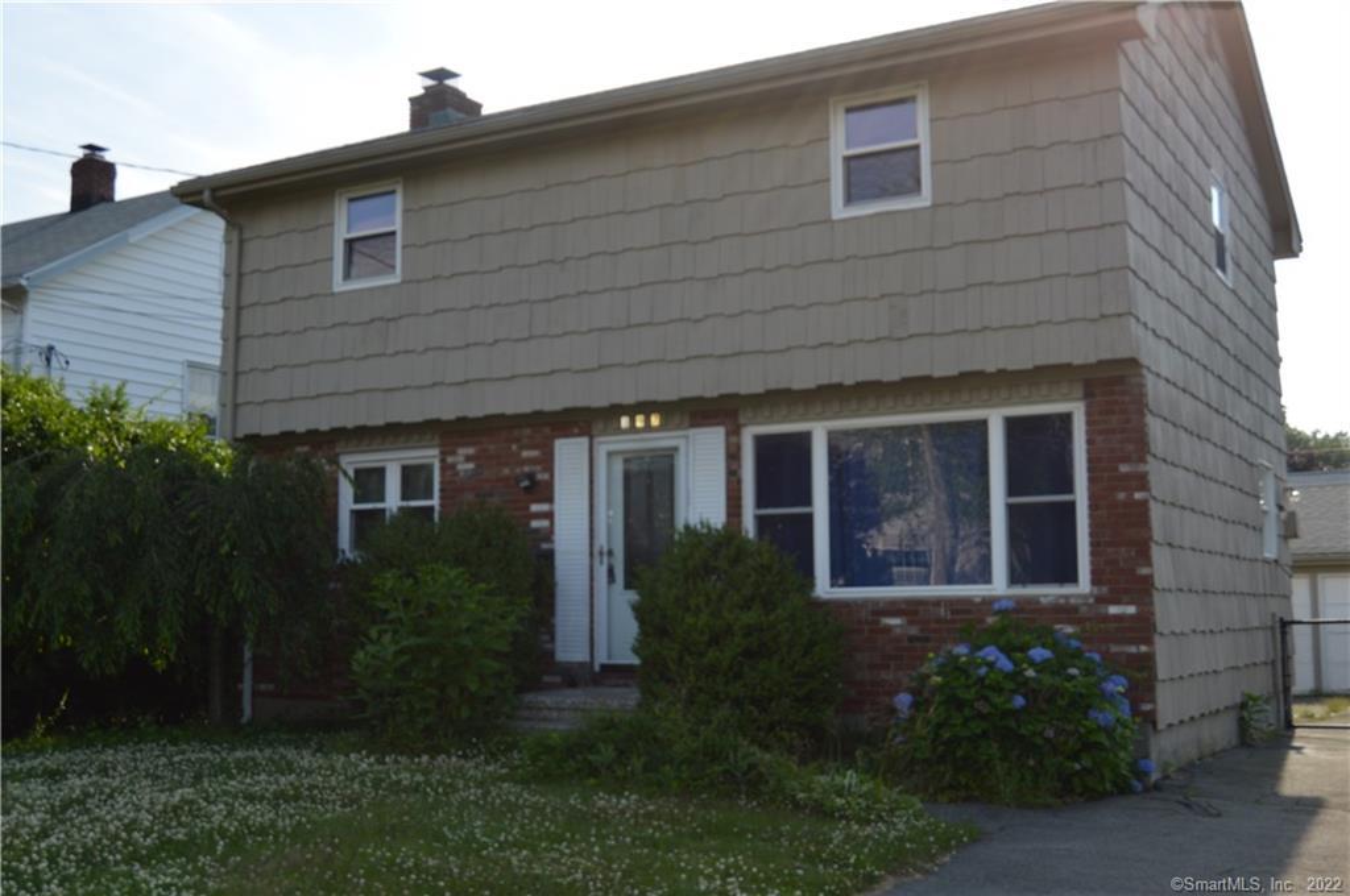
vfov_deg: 34.1
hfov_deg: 49.6
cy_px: 448
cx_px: 675
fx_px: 1461
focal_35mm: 39
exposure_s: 1/200
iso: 100
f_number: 7.1
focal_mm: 26
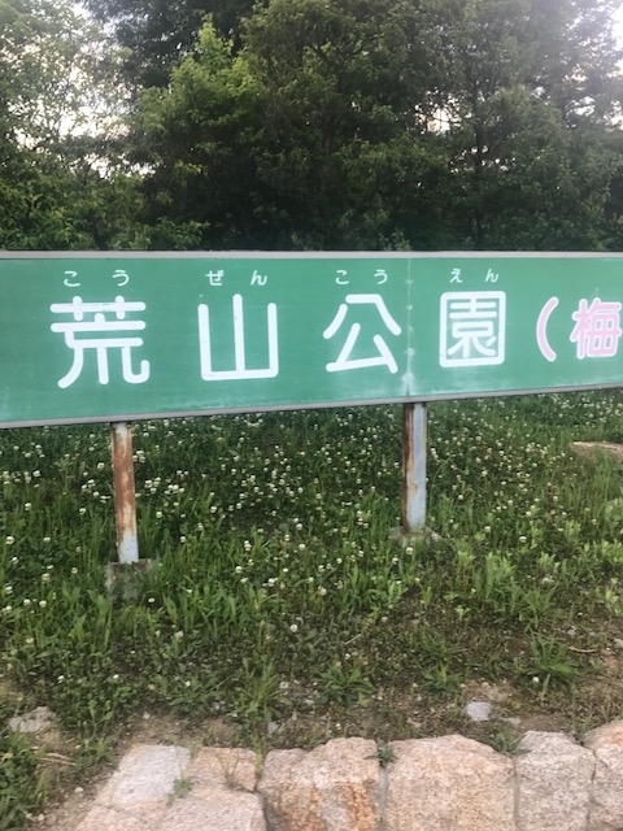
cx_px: 312
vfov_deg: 63.4
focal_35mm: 28
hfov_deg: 49.7
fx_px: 672
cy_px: 416
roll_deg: -1.8
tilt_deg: -2.0
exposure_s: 1/60
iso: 32
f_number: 1.8
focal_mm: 3.99
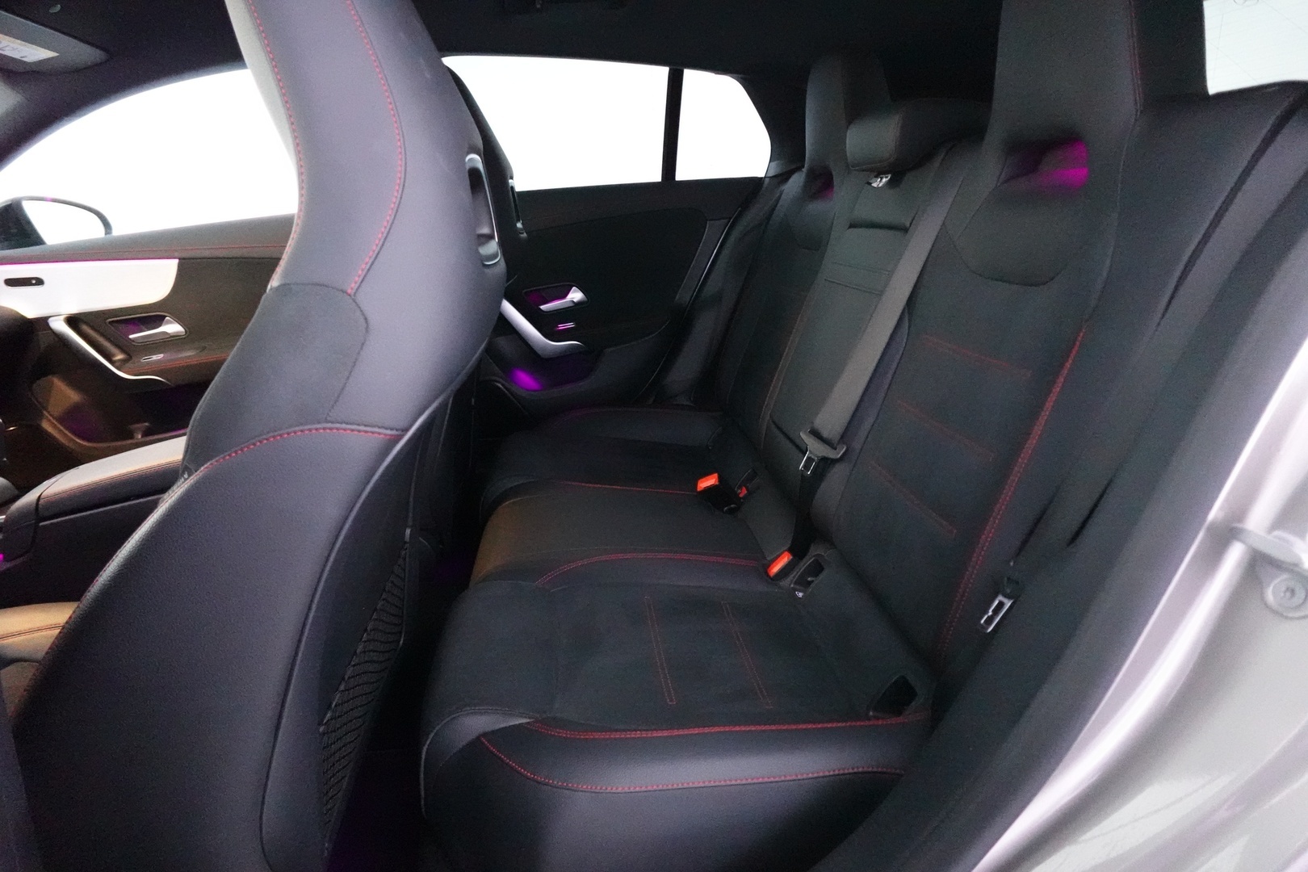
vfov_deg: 61.9
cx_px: 654
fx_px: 727
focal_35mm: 20
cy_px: 436
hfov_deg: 84.0
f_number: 2
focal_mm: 7.6
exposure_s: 1/60
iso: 6400
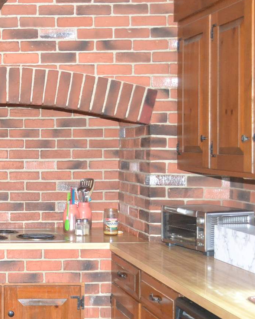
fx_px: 698
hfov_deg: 19.3
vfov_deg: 25.7
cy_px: 155
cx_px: -67
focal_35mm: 74
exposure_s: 1/60
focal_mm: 22
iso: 1600
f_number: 3.8
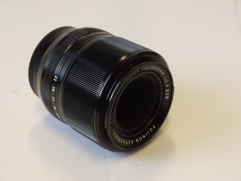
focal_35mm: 84
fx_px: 585
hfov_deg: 23.3
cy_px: 90
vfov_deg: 17.6
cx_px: 120
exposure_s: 1/40
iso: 800
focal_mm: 42
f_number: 10
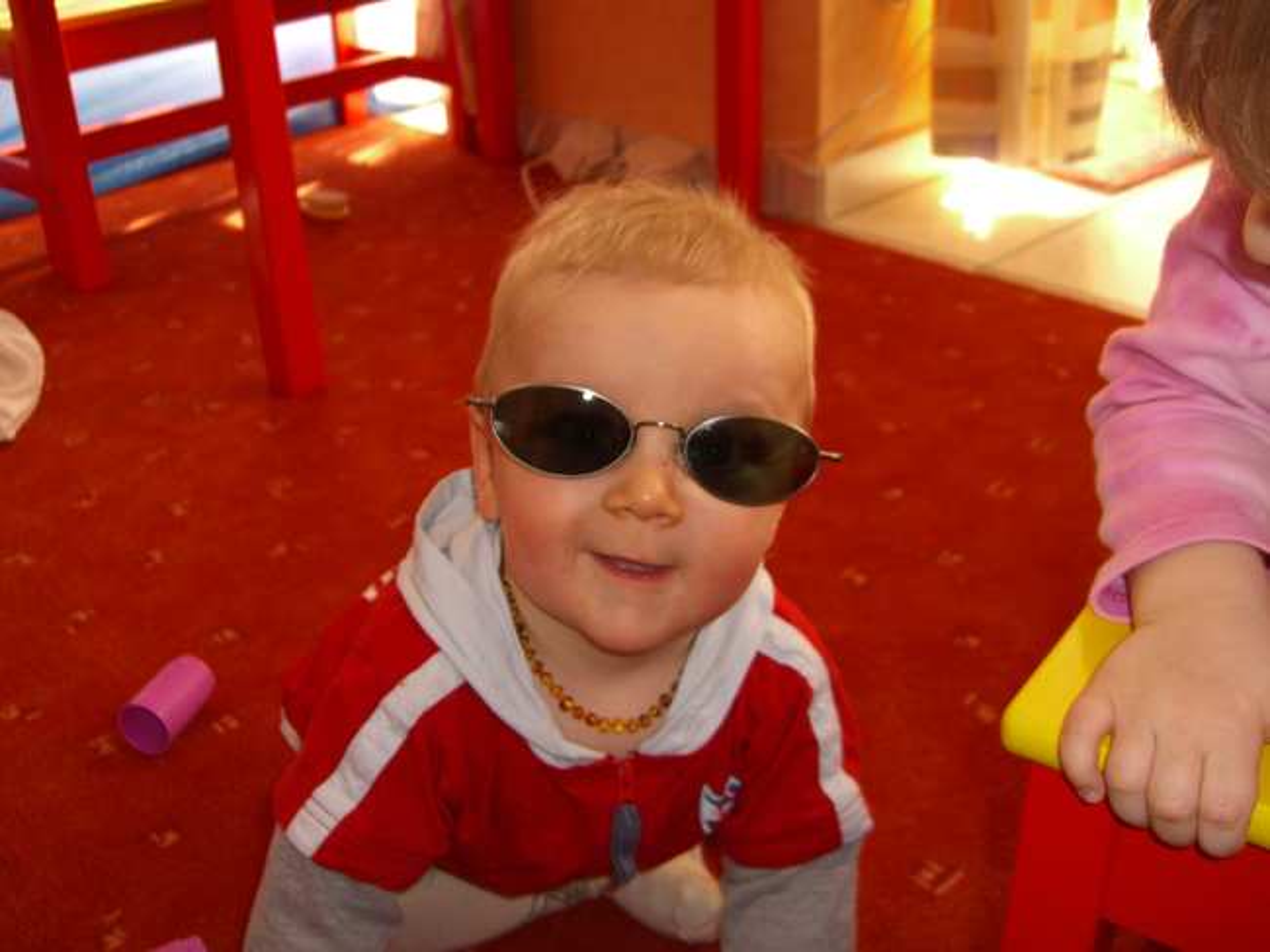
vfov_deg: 37.7
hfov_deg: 49.0
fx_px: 1394
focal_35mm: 38
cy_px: 476
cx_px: 635
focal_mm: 7.9
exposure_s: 1/60
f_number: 2.8
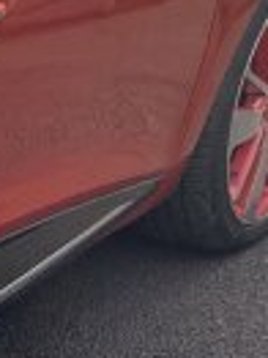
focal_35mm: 179
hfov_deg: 6.9
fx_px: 1851
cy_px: 307
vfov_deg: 11.0
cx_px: -689
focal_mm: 4.25
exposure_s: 1/312
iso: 25
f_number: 1.8
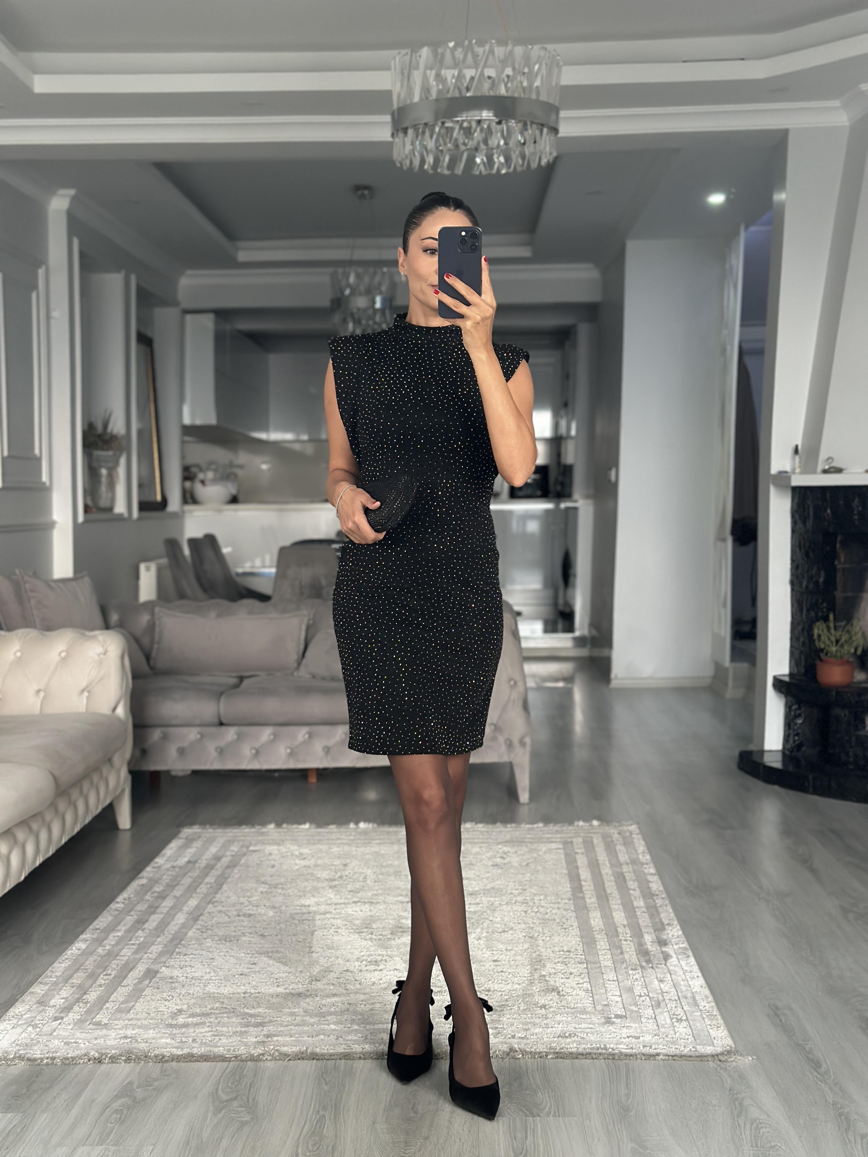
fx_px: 1605
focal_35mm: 48
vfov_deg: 39.7
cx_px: 434
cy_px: 578
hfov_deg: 30.3
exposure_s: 1/60
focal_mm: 6.86
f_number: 1.78
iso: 250
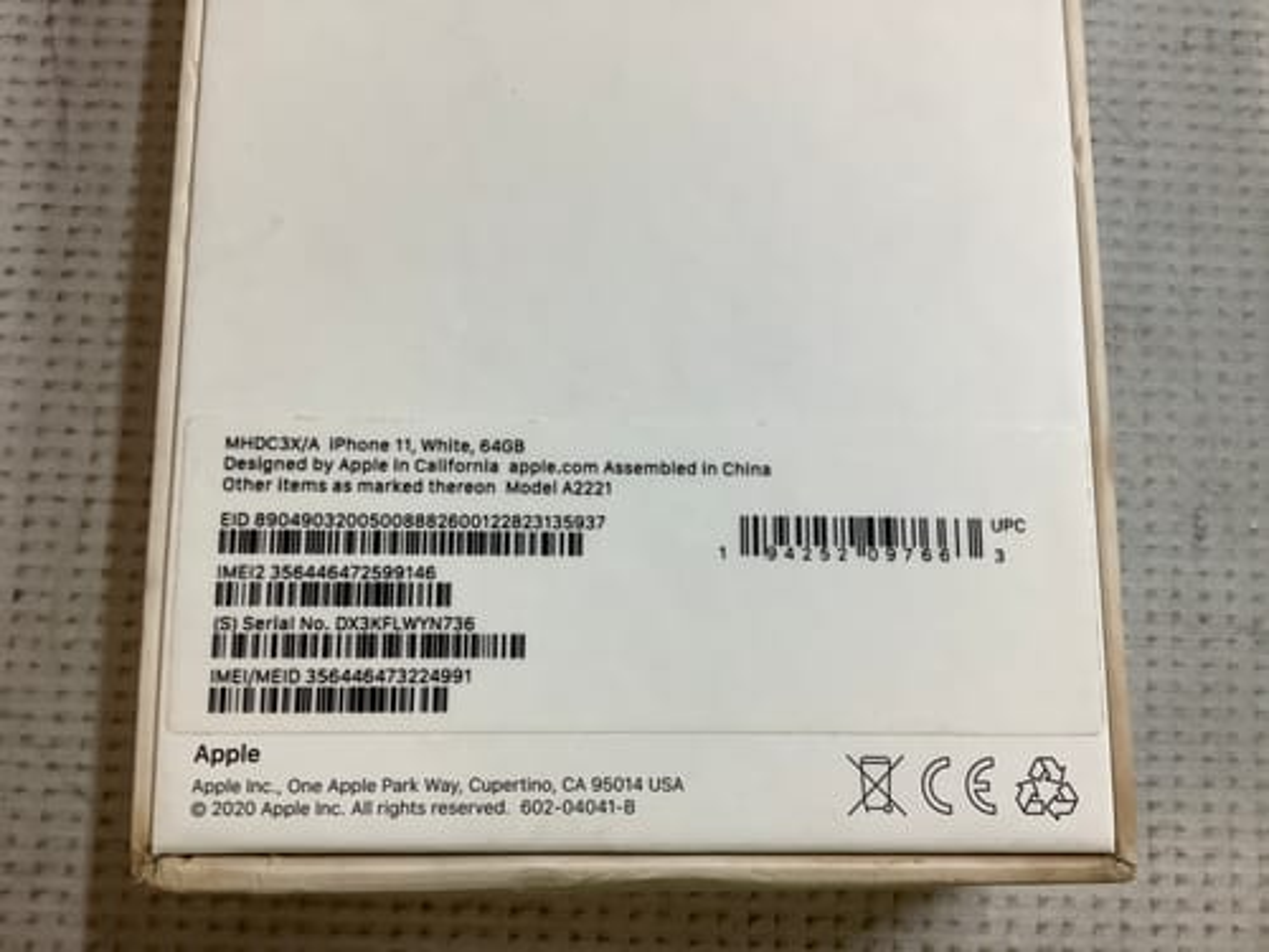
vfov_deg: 45.4
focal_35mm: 31
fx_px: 1136
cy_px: 476
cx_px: 634
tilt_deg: -79.4
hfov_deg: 58.4
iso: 80
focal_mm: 3.3
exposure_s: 1/50
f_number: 2.4
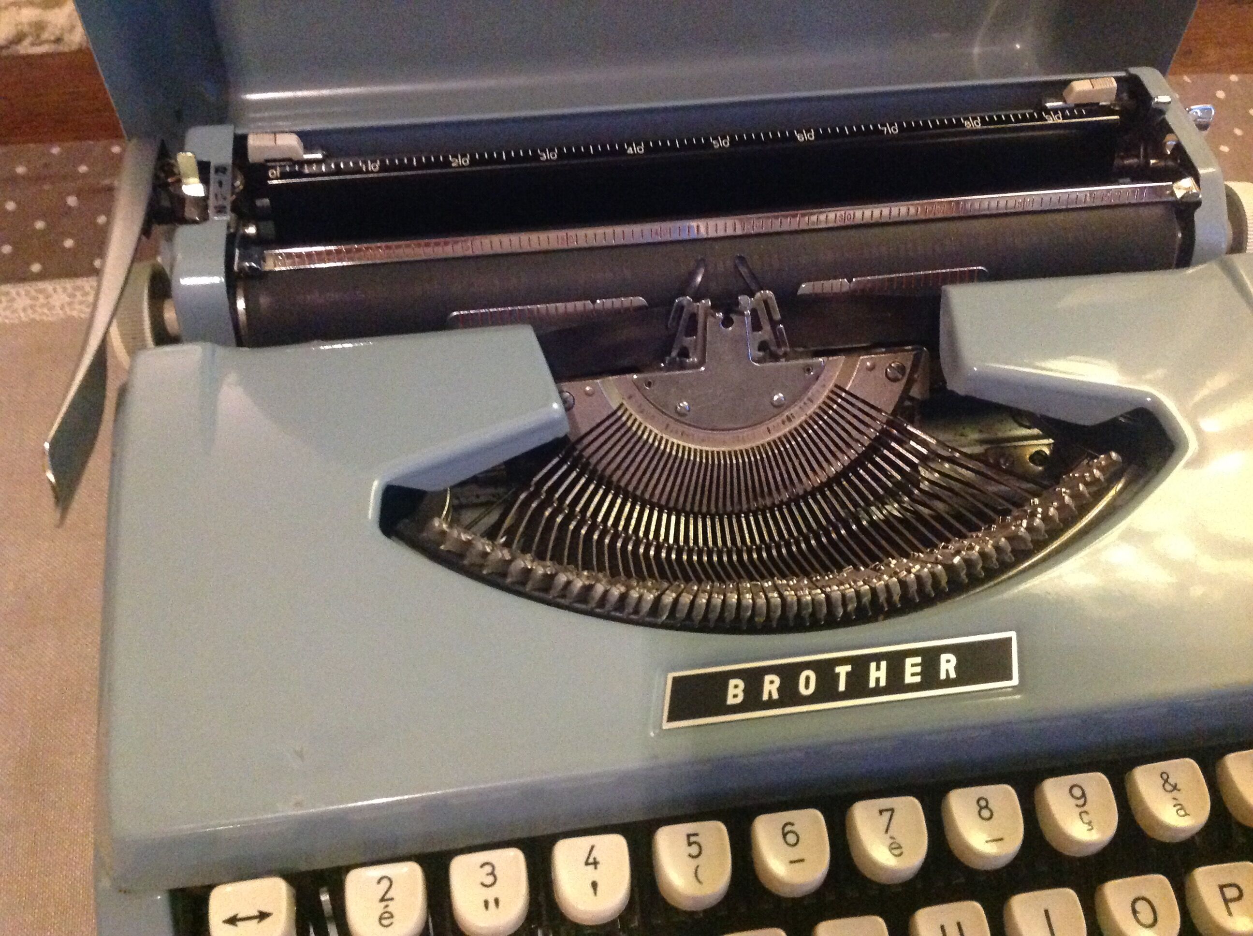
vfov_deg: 40.6
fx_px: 1265
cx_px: 626
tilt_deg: -58.9
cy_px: 468
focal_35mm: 35
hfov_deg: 52.7
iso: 800
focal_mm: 4.28
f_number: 2.4
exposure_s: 1/17
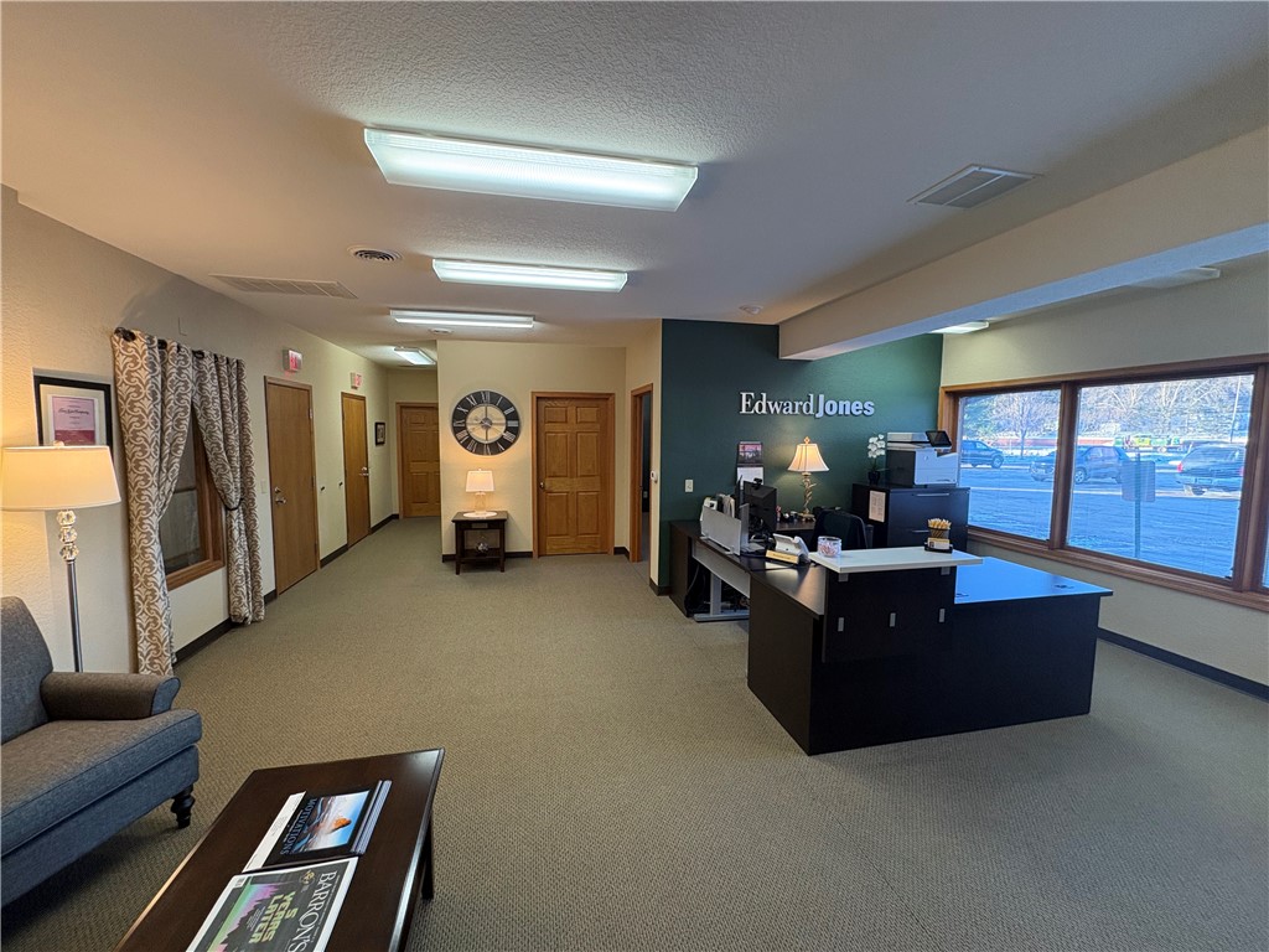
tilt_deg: -4.5
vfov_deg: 85.7
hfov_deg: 102.1
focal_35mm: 14
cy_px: 476
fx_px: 513
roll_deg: +0.0
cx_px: 634
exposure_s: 1/60
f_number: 2.2
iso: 250
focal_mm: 2.22
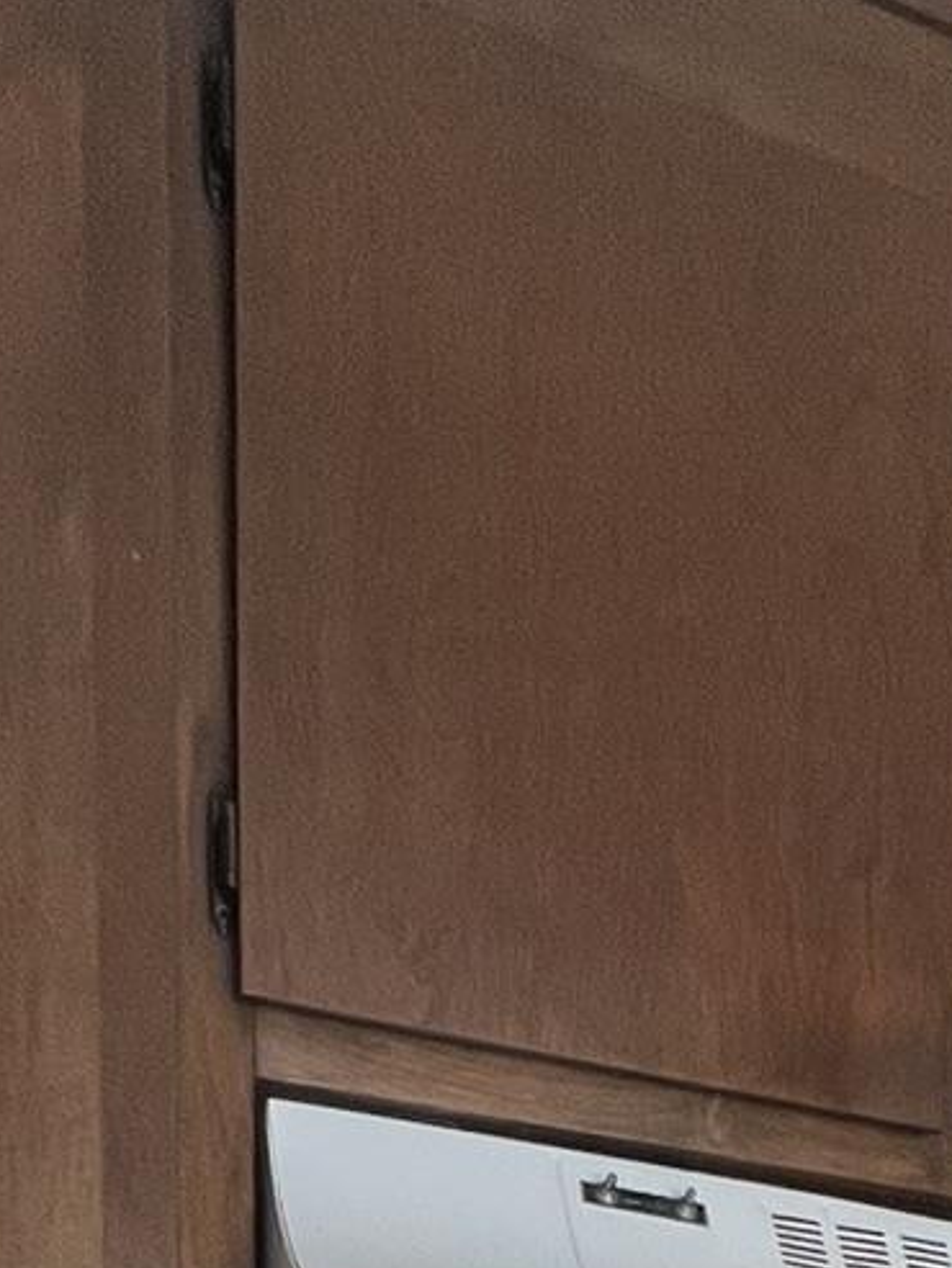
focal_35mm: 54
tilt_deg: -7.1
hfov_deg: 26.1
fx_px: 1979
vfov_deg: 23.2
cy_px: 2163
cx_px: 865
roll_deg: -1.4
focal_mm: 1.57
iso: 160
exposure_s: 1/120
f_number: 1.8
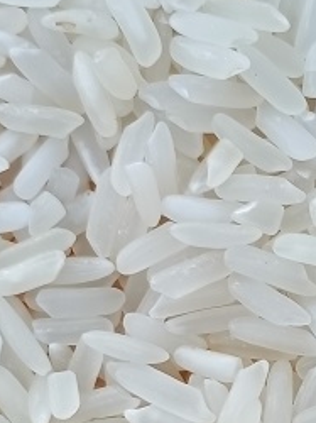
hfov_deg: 13.1
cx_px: 319
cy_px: 383
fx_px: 1353
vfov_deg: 17.5
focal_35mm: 111
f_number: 1.8
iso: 286
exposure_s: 1/100
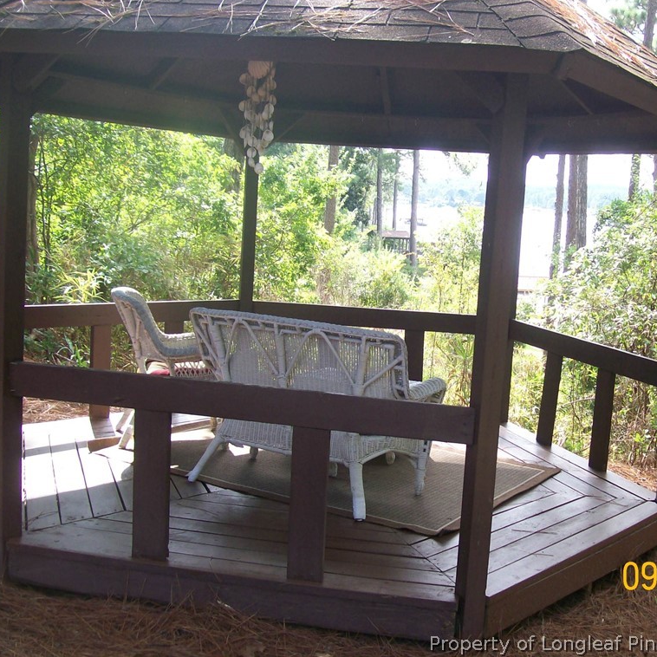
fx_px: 923
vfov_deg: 39.2
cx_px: 407
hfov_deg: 38.9
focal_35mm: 43
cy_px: 325
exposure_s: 1/163
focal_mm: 6
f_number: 2.7
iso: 80
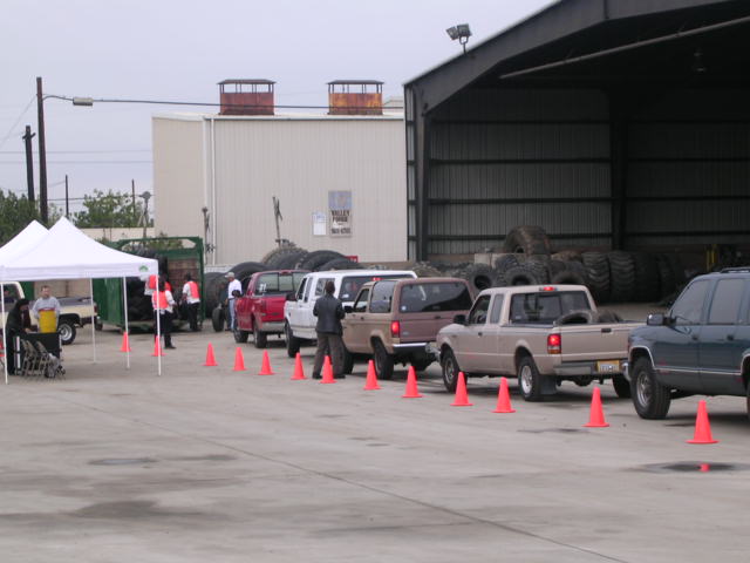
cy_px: 282
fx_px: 2383
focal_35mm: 110
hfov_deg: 17.9
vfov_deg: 13.5
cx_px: 375
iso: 100
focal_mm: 16.7
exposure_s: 1/133
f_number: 4.8
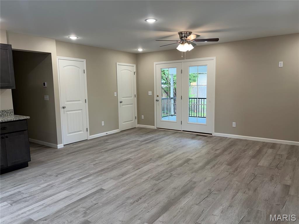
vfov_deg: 53.1
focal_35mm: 26
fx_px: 225
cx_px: 150
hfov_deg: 67.3
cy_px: 112
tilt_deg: -7.3
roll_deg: +1.5
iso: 64
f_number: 1.6
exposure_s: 1/120
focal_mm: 5.96
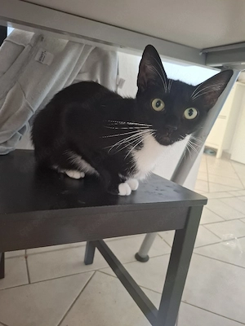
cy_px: 163
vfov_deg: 73.9
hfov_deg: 58.9
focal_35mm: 23
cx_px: 122
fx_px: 217
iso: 400
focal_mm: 5.54
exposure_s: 1/33
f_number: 1.8
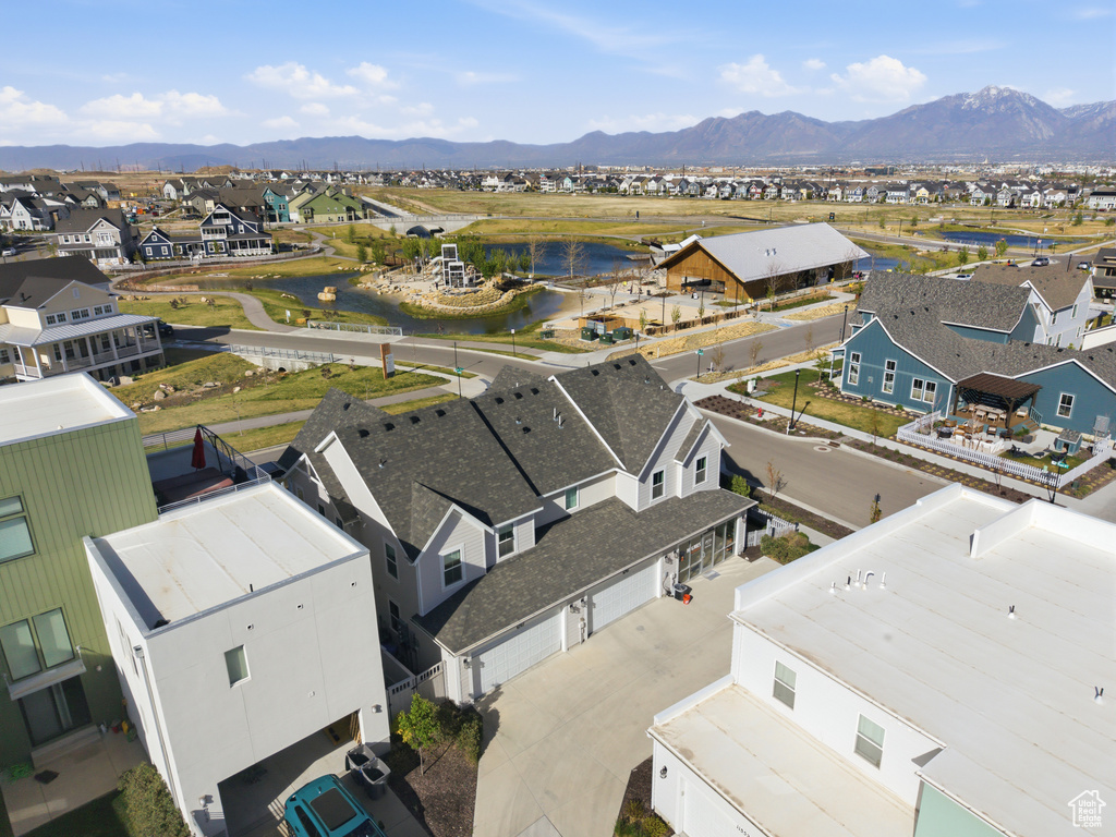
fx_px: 774
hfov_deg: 71.6
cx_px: 558
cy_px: 418
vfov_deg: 56.8
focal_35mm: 24
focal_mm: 8.7
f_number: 1.8
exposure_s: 1/8000
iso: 170
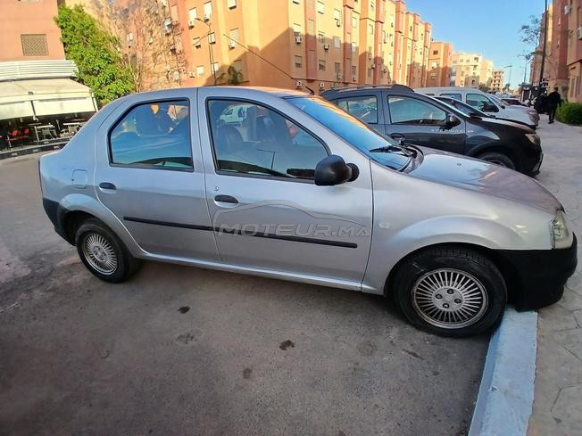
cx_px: 291
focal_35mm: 17
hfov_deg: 91.0
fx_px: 286
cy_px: 218
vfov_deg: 74.7
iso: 50
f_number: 2.2
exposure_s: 1/411
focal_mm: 1.4
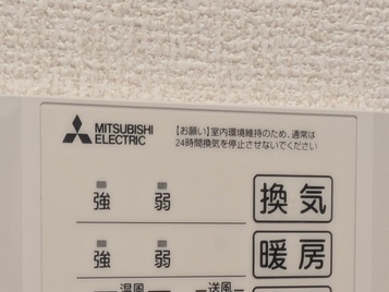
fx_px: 1540
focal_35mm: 137
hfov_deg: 14.4
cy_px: 346
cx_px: 192
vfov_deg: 10.7
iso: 67
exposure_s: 1/30
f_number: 1.89
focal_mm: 5.43
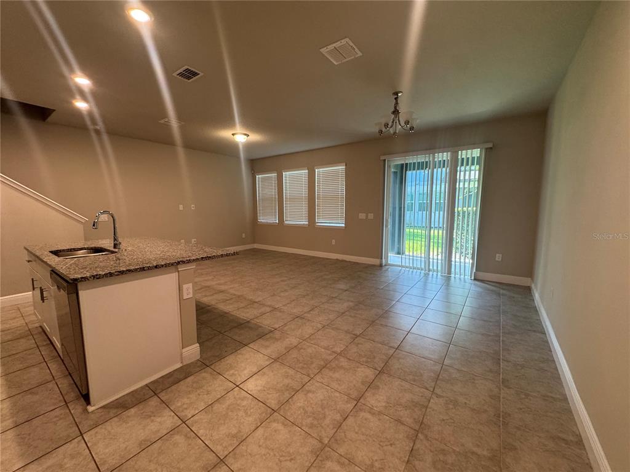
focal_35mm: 14
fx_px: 255
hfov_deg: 102.1
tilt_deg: -7.5
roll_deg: +0.0
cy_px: 236
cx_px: 315
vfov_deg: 85.7
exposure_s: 1/120
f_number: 2.2
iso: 250
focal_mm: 2.22
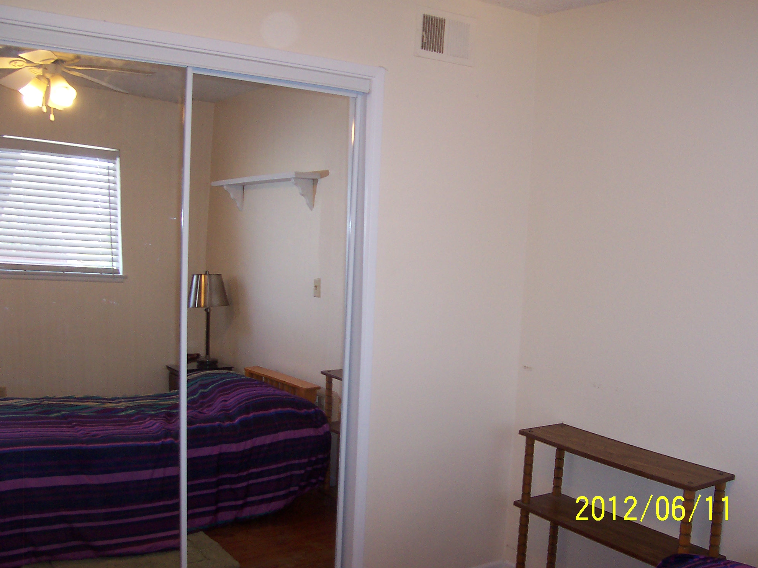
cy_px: 290
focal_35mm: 38
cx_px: 387
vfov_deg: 37.7
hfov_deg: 49.0
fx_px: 832
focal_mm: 5.6
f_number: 2.8
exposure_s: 1/60
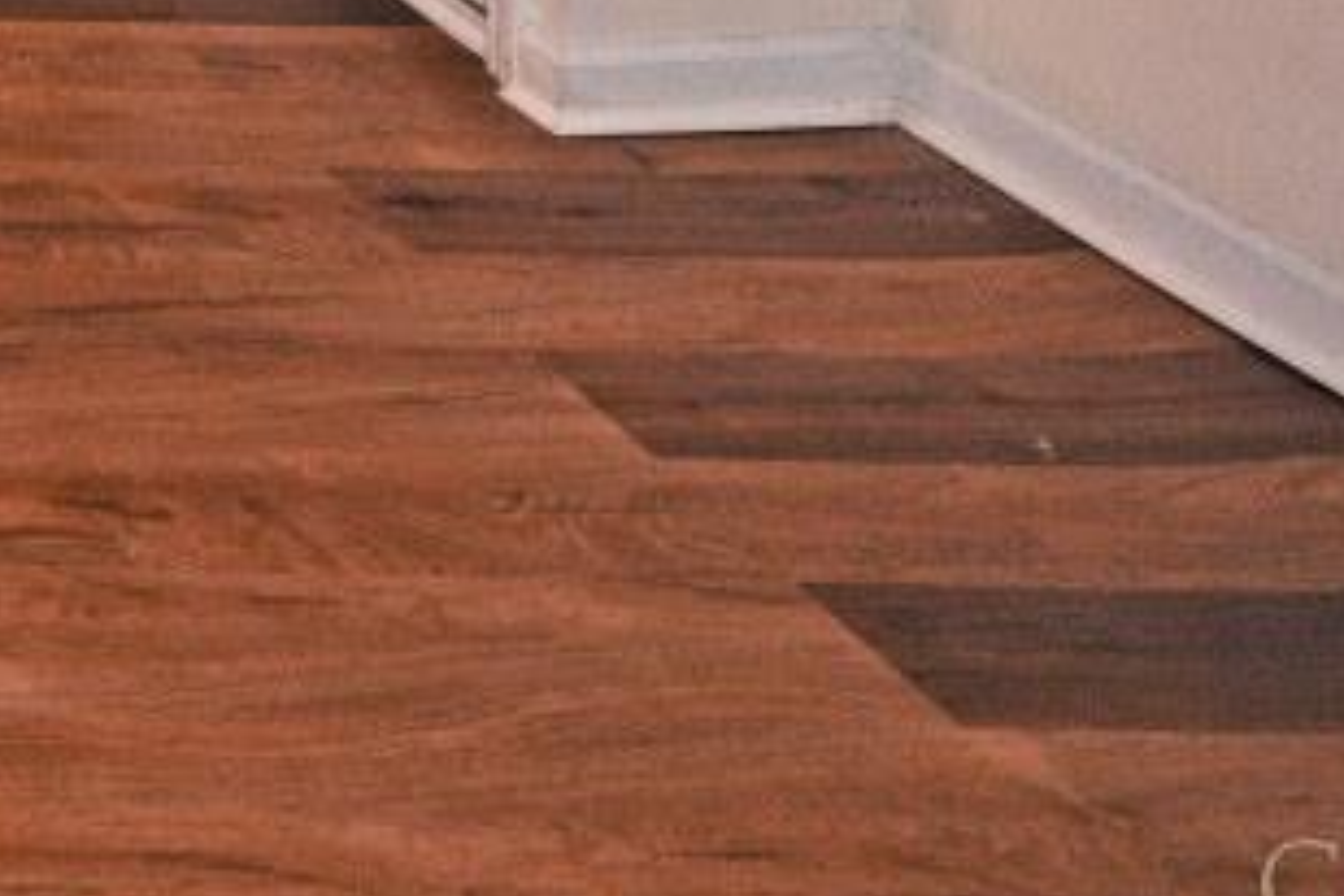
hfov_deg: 18.8
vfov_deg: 14.5
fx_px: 2538
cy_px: -1140
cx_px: -1335
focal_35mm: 68
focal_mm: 14
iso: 1800
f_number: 4
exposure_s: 1/60
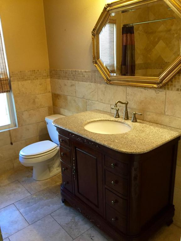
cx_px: 90
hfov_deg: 48.2
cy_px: 120
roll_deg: +2.2
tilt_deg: -17.2
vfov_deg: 61.7
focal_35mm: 29
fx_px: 202
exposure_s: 1/30
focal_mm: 4.15
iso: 125
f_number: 2.2
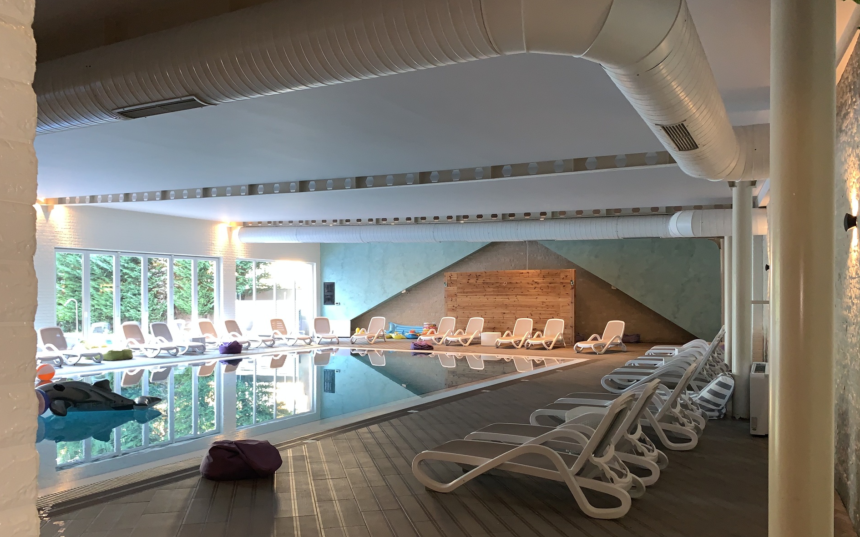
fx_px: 656
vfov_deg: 44.4
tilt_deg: -0.8
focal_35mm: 28
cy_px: 307
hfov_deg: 66.5
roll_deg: -1.2
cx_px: 425
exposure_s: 1/17
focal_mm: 4.25
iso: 100
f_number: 1.8
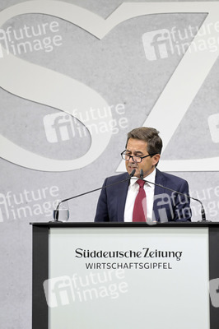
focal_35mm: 200
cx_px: 110
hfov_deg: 6.9
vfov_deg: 10.3
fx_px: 1828
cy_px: 164
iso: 4000
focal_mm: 200
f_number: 5.6
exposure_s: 1/500
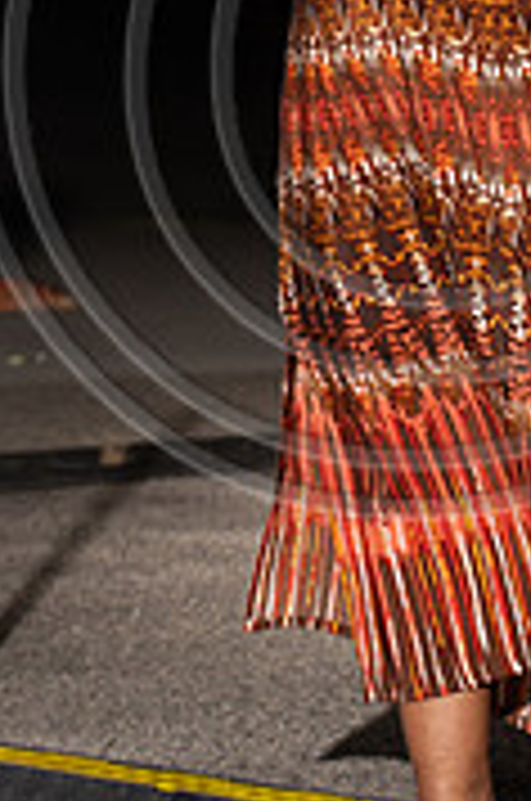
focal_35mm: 228
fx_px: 5064
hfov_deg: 6.0
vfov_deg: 9.0
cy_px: 63
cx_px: 412
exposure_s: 1/200
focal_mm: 90
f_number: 6.3
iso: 1000
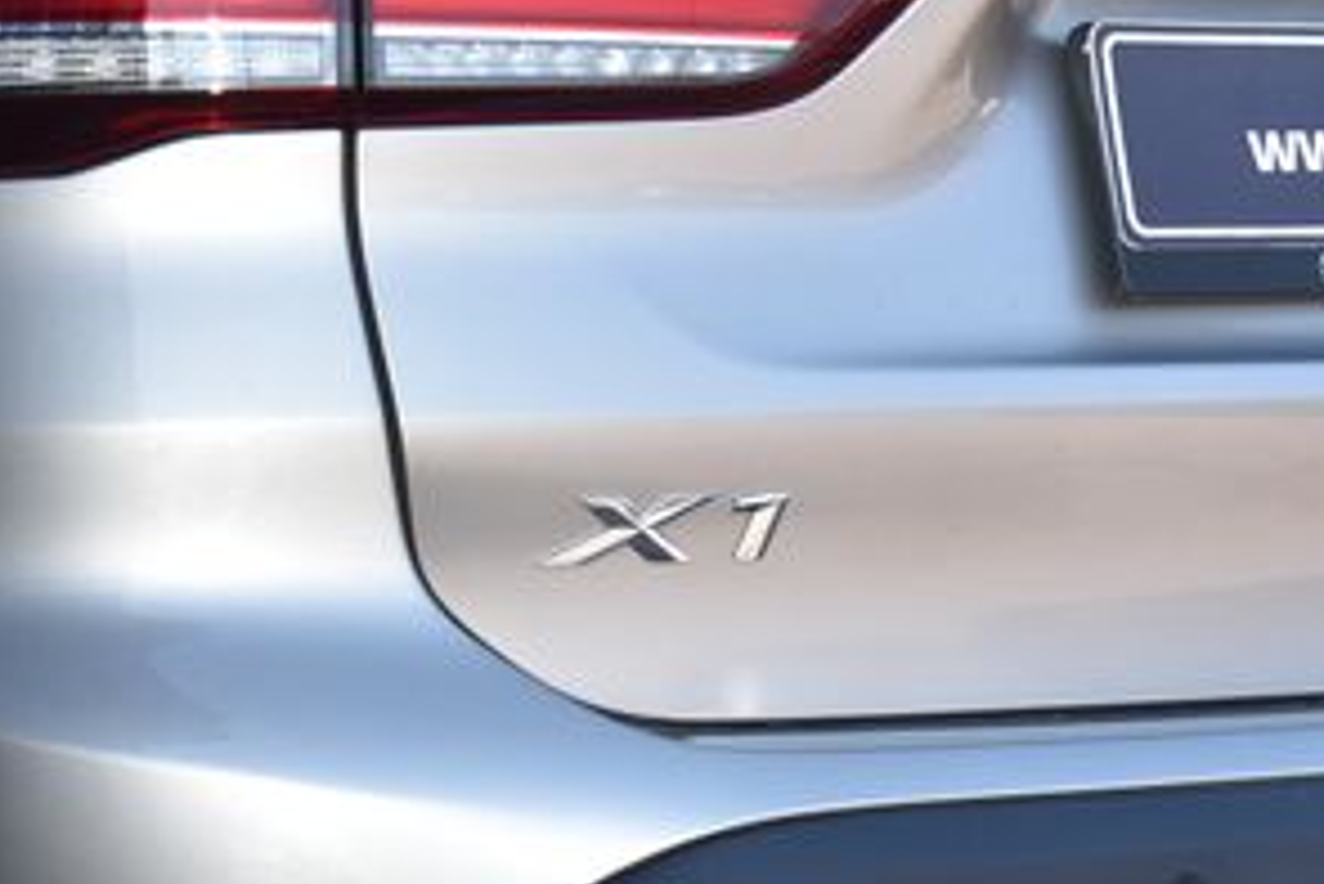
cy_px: 408
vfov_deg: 10.4
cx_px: 480
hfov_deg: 15.5
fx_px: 4857
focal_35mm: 132
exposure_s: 1/200
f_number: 9
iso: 500
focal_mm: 38
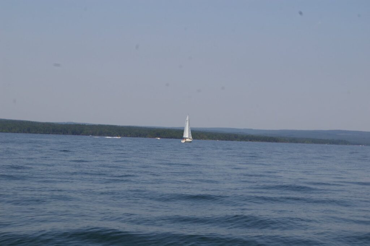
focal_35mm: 82
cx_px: 185
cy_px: 123
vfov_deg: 16.5
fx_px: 847
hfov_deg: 24.6
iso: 200
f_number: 11
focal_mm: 55
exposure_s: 1/350
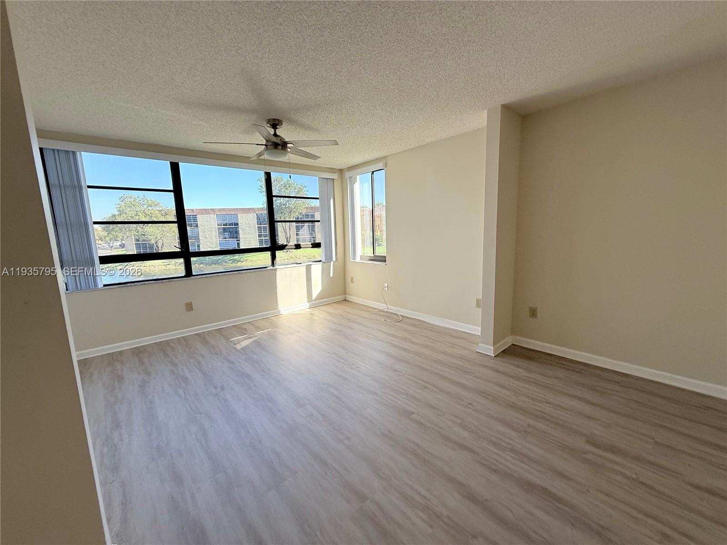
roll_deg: +2.4
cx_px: 364
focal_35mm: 14
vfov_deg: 85.7
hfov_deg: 102.1
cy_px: 272
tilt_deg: -8.5
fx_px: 294
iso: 64
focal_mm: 2.22
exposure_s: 1/288
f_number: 2.2
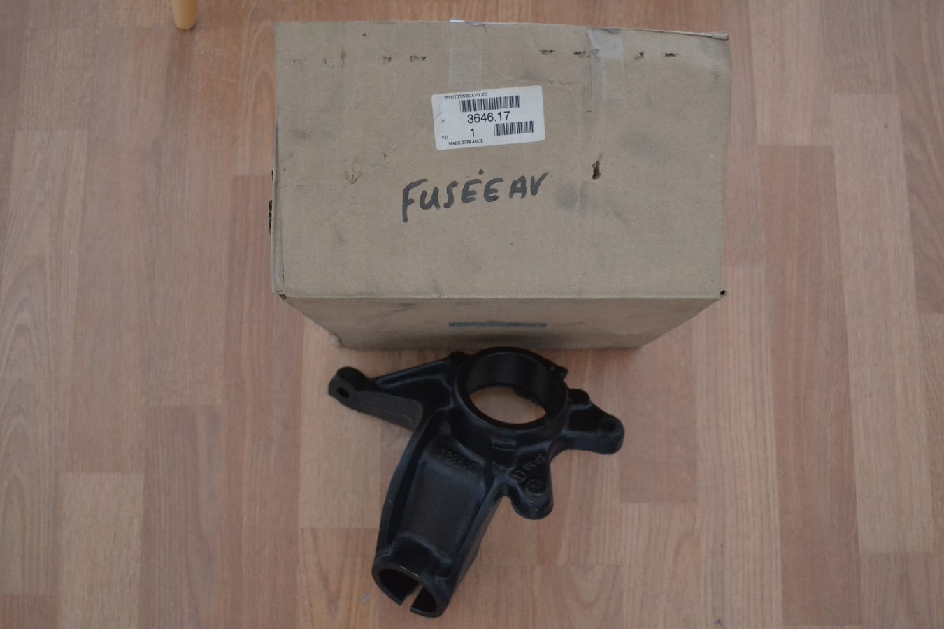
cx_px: 472
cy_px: 314
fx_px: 944
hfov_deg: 53.1
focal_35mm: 36
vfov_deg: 36.9
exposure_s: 1/50
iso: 3200
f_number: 4
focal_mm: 24
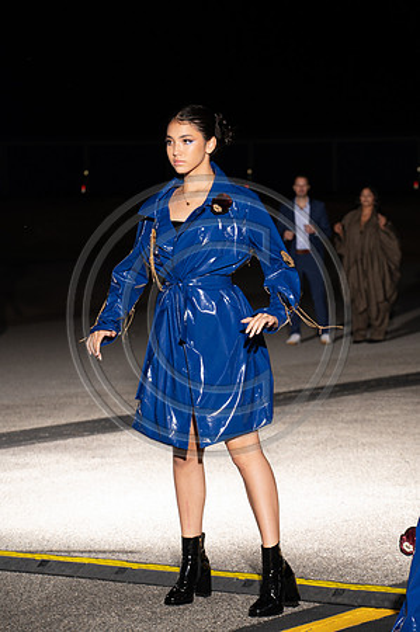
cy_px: 316
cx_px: 210
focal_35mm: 122
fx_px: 2140
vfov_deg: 16.8
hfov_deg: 11.2
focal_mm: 122
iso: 1000
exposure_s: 1/200
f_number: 6.3
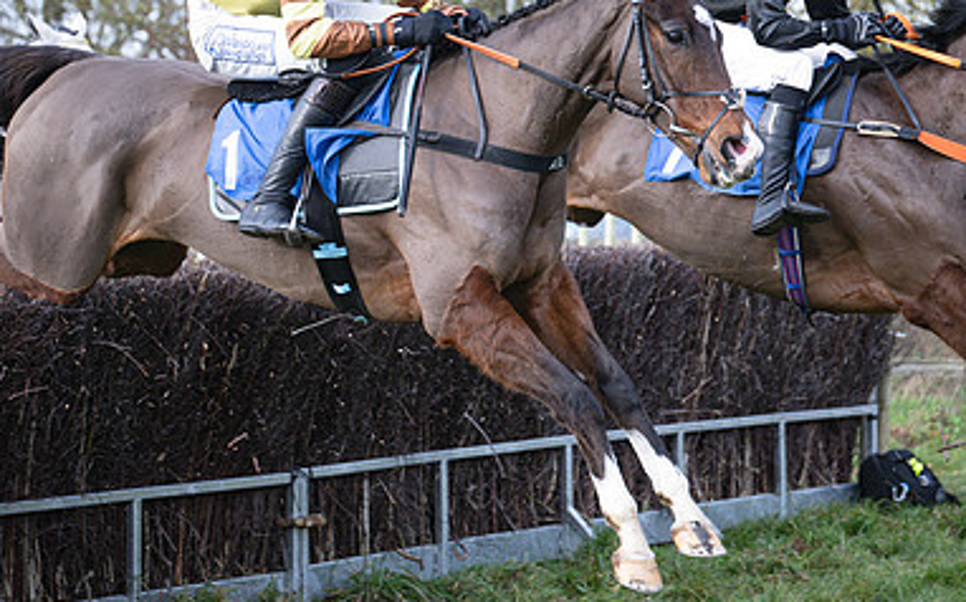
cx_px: 416
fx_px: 3577
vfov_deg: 9.6
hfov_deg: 15.4
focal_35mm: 136
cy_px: 161
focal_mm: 70
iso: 400
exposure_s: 1/1250
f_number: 2.8
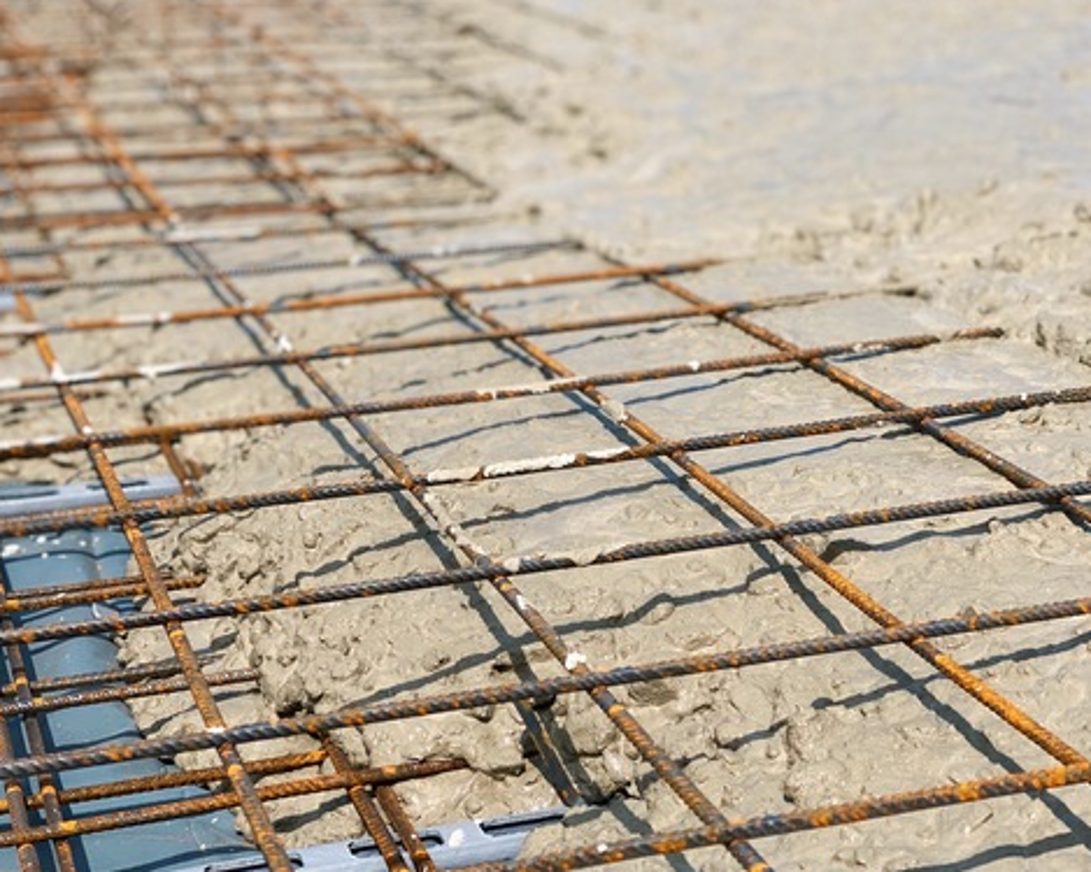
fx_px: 2098
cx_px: 577
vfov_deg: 23.5
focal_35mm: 65
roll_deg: -2.9
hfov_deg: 29.1
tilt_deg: -17.1
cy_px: 451
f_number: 2
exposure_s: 1/1916
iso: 20
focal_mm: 6
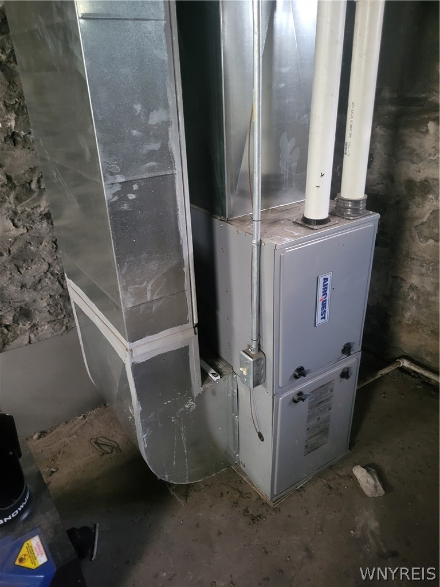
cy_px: 294
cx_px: 220
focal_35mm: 26
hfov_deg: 53.1
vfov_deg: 67.3
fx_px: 441
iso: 800
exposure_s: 1/24
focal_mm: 5.4
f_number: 1.8
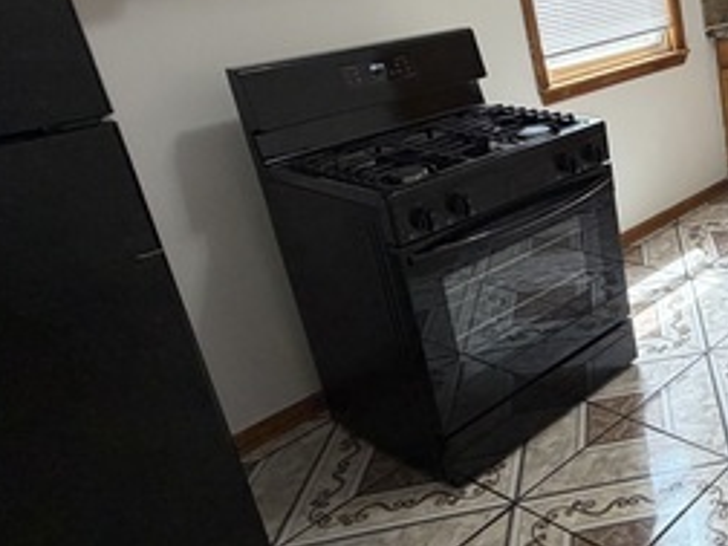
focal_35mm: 37
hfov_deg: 41.1
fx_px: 778
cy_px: 182
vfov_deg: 38.2
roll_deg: +6.3
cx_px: 784
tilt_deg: -18.8
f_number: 2.2
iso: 160
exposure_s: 1/60
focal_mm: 2.22
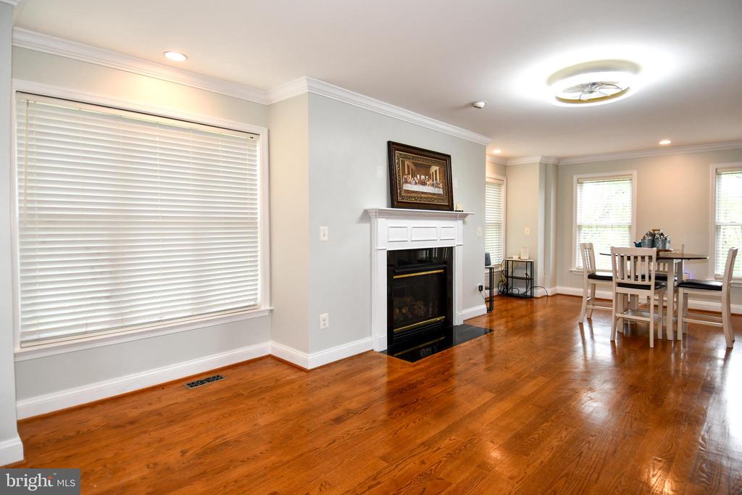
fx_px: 371
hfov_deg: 90.0
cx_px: 371
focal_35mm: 18
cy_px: 248
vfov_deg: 67.4
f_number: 4
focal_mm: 12
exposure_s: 1/60
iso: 320
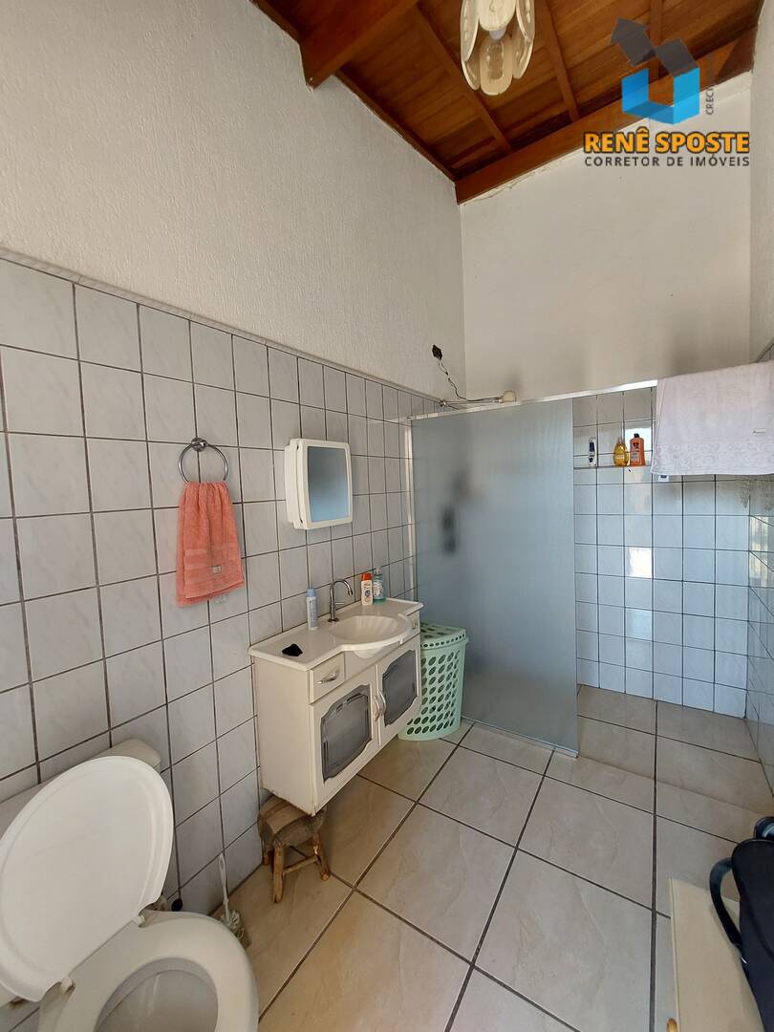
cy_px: 516
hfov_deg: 89.9
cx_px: 387
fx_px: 388
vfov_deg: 106.2
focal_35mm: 13
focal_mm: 1.74
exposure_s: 1/60
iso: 100
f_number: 2.2
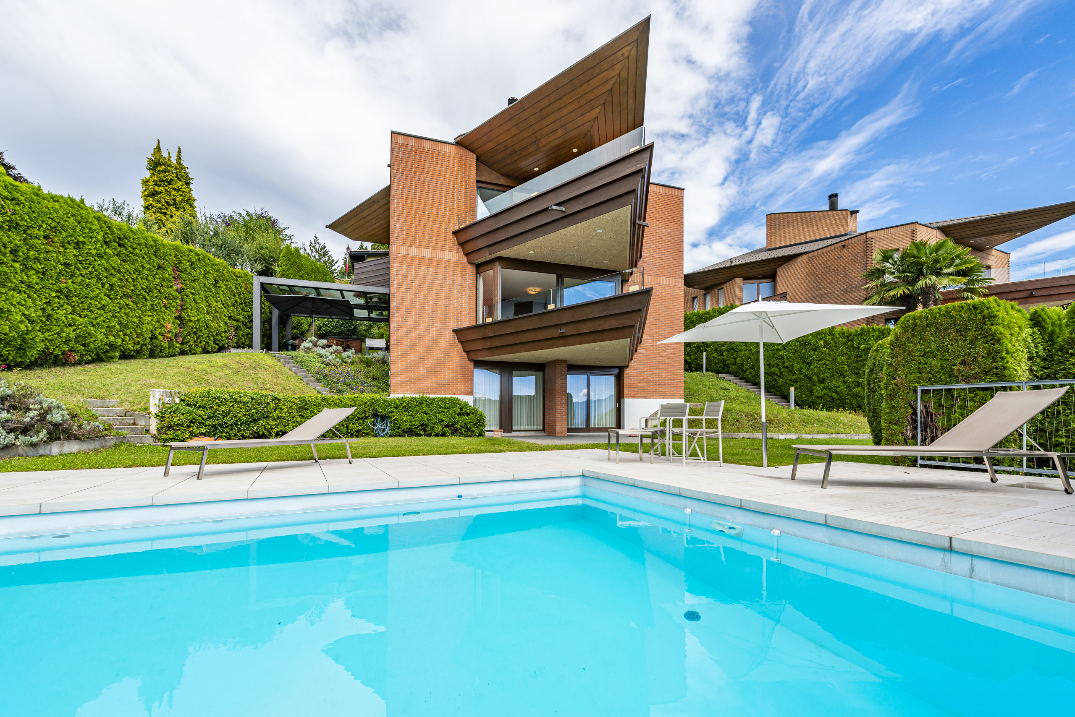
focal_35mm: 14
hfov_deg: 104.2
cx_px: 538
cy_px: 358
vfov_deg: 81.3
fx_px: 418
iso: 100
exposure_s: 1/250
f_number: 9
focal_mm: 14
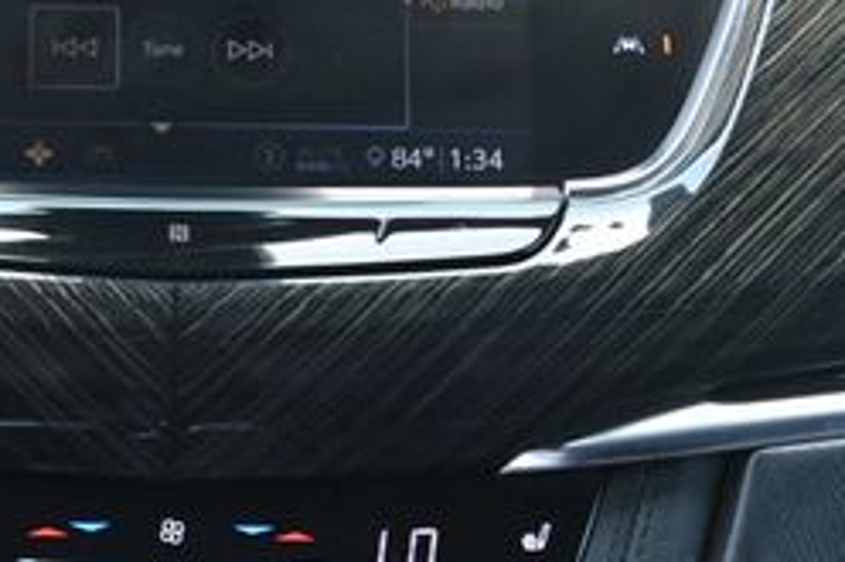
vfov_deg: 7.4
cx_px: 204
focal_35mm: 186
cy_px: 143
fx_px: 4363
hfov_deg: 11.0
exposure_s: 1/125
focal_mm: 48
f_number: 6
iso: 2000
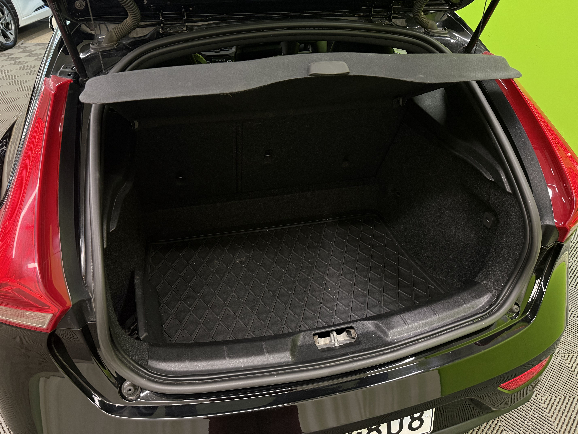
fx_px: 401
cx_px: 289
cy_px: 217
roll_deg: -0.5
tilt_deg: -35.1
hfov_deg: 71.6
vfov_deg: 56.8
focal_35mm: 24
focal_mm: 6.76
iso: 320
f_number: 1.78
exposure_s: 1/50
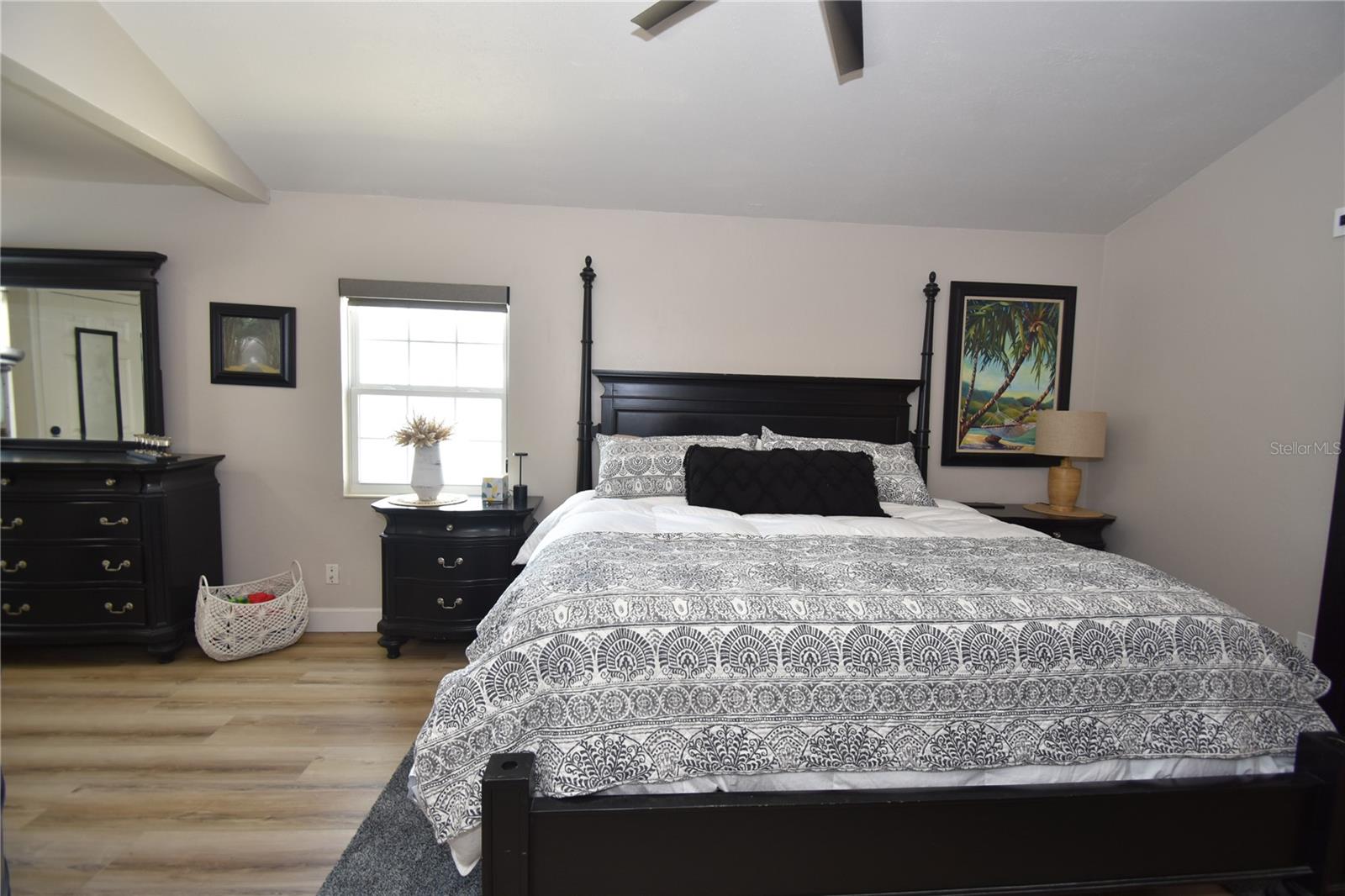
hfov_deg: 100.4
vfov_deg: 77.3
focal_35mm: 15
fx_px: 560
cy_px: 448
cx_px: 672
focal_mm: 10
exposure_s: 1/60
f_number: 4
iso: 360
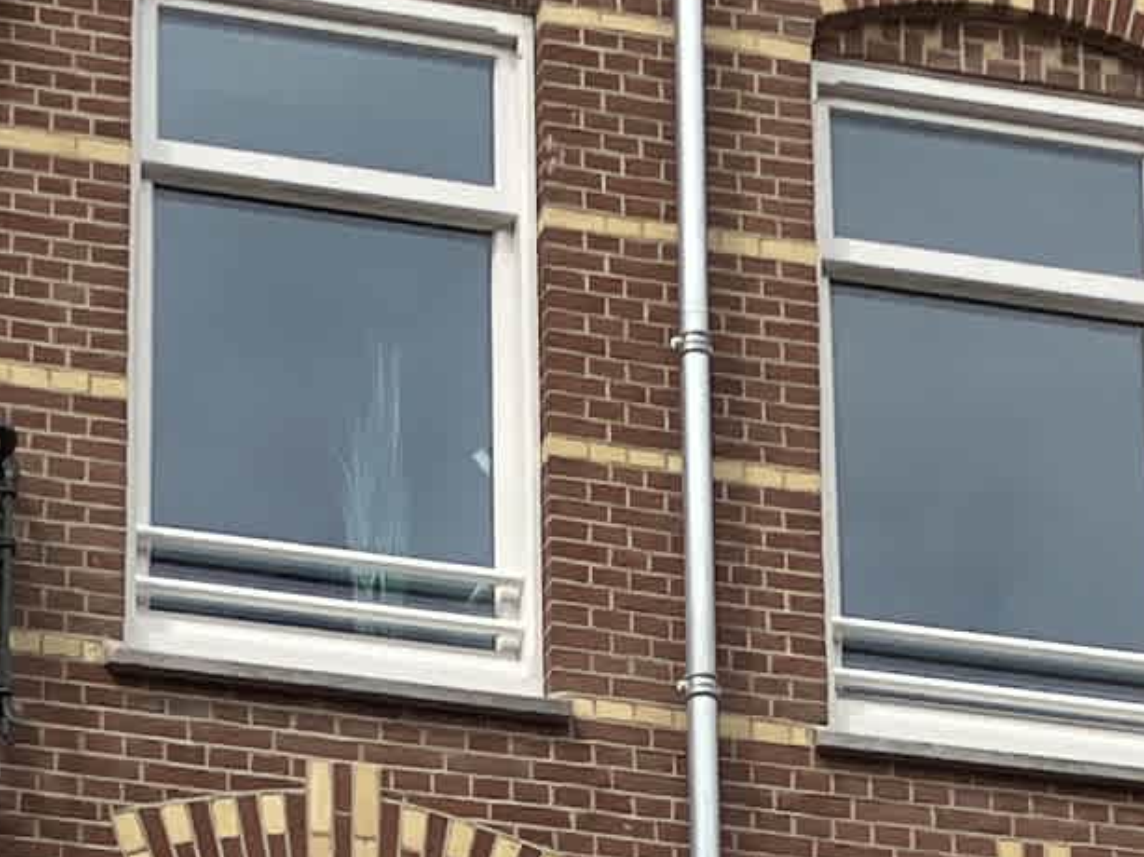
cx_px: 686
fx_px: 6079
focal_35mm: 184
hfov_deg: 10.7
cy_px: 1177
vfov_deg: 7.9
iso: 32
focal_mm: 4
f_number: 1.8
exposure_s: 1/1350
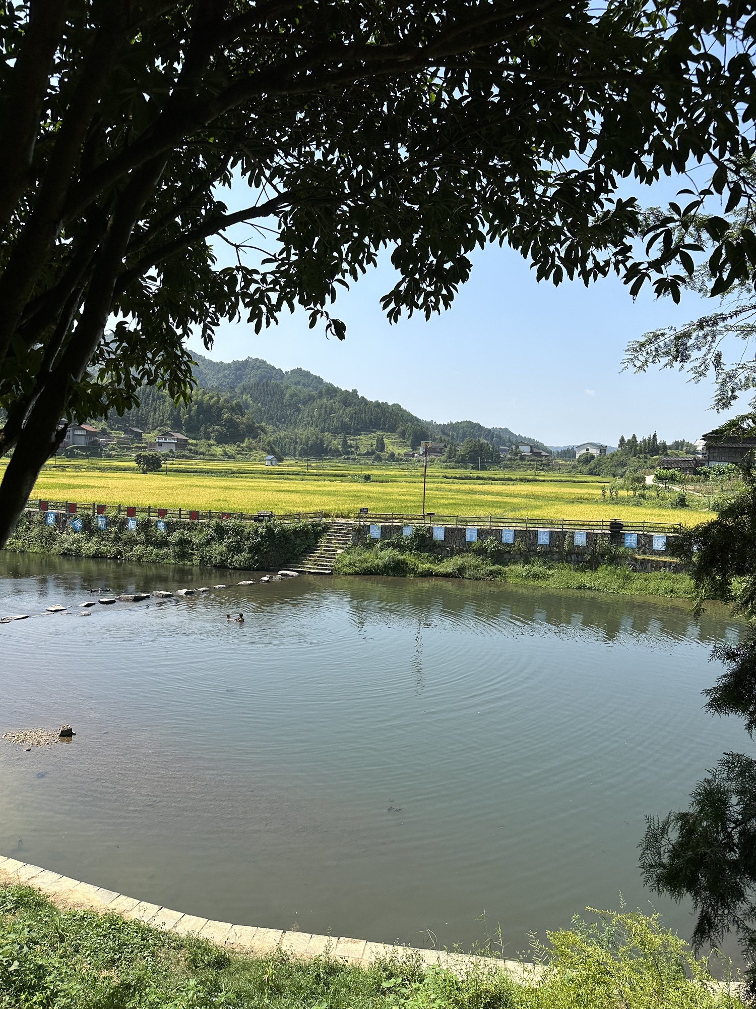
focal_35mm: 24
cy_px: 504
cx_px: 378
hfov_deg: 56.8
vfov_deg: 71.6
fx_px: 699
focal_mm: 6.86
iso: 80
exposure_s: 1/6211
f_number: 1.78
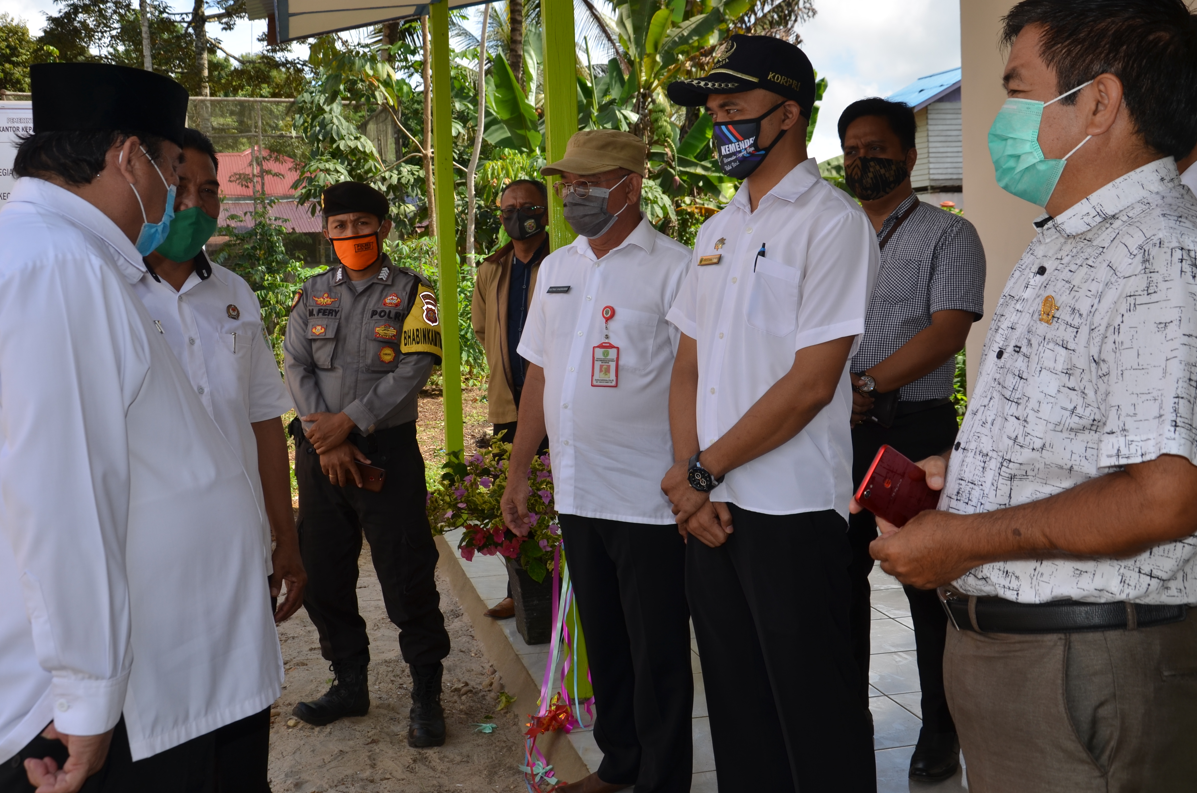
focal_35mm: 39
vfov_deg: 34.0
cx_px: 574
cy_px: 329
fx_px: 1294
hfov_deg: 49.6
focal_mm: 22
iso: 100
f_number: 6.3
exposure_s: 1/250
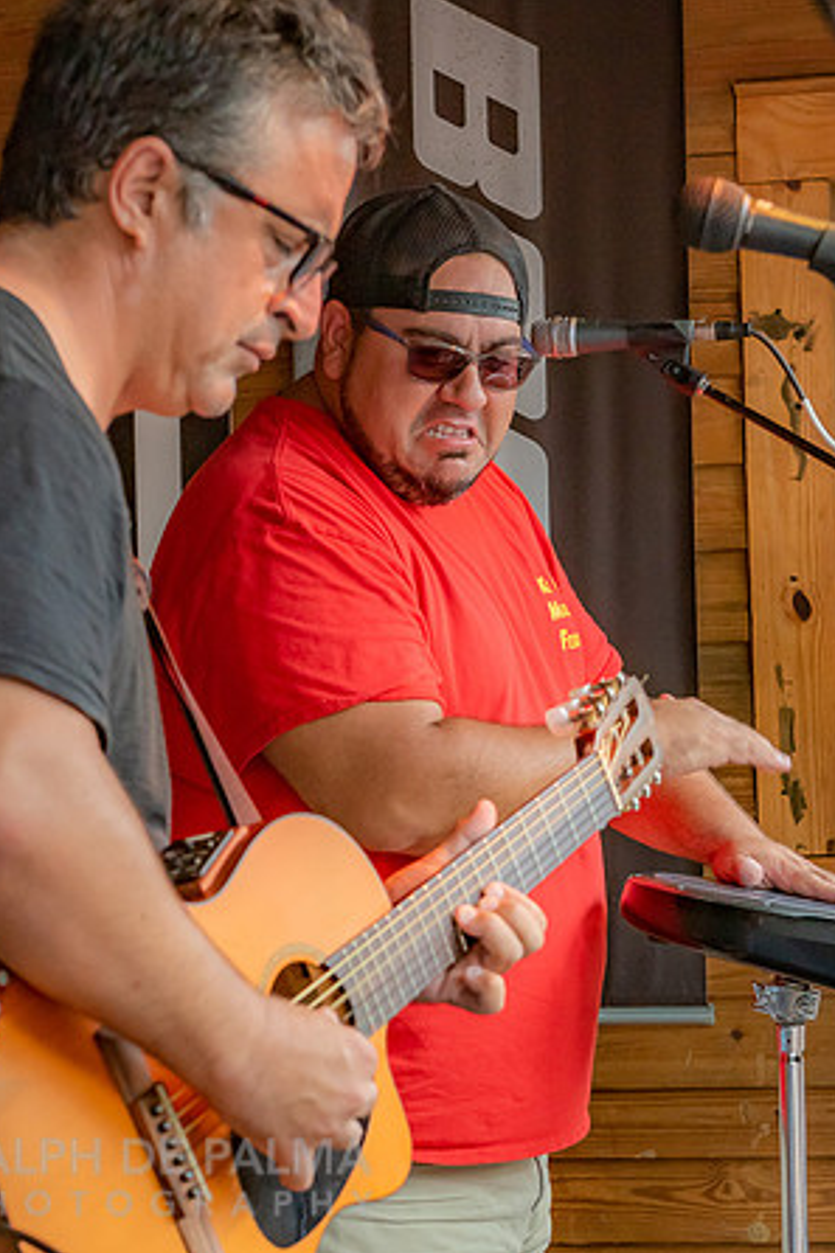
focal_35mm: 115
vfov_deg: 17.7
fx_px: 4004
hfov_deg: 11.9
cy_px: 915
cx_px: 233
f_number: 5.6
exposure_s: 1/160
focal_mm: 52
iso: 800
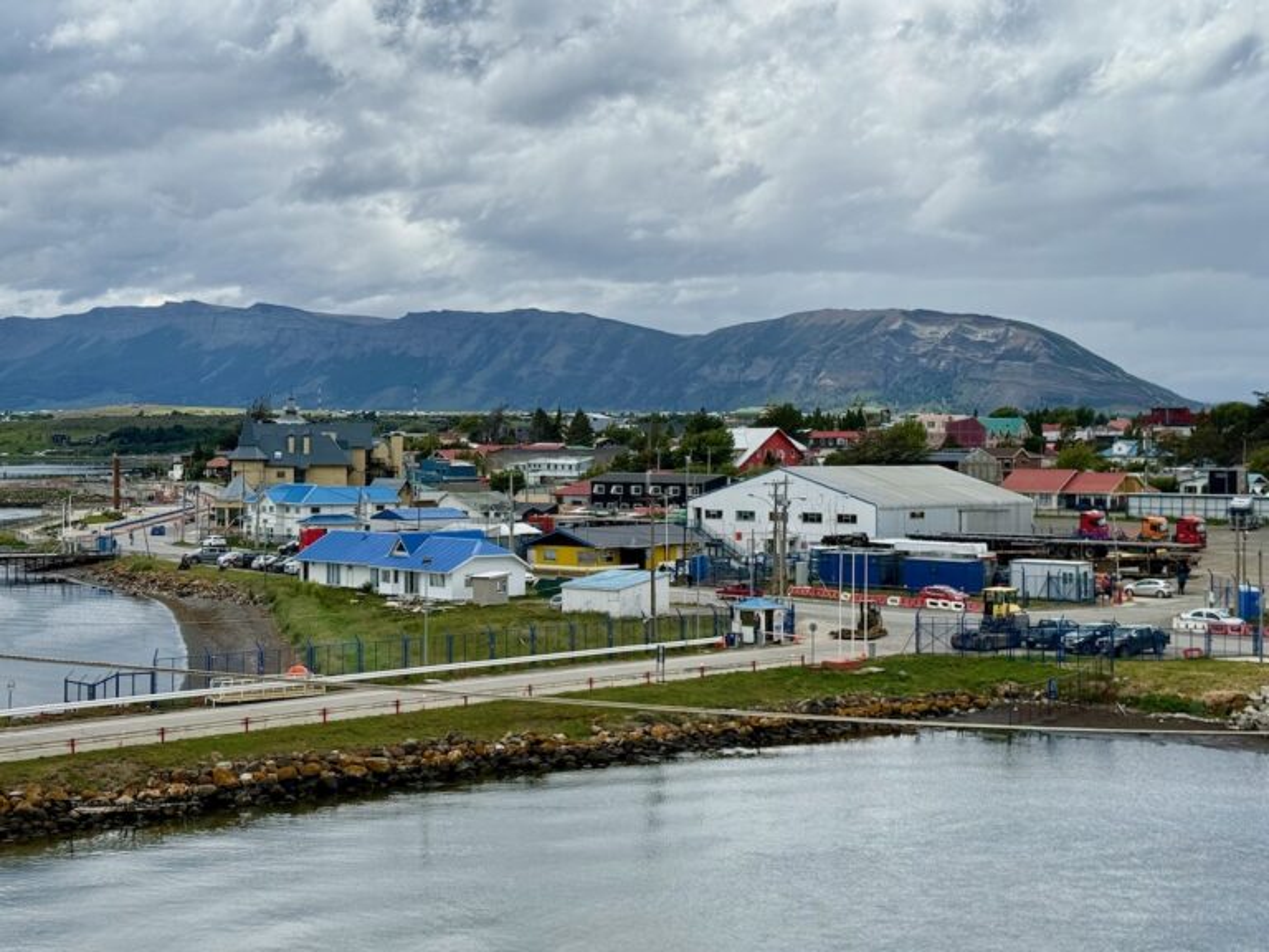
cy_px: 476
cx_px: 634
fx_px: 1760
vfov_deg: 30.3
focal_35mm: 48
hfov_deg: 39.7
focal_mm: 6.76
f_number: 1.78
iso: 64
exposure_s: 1/7874
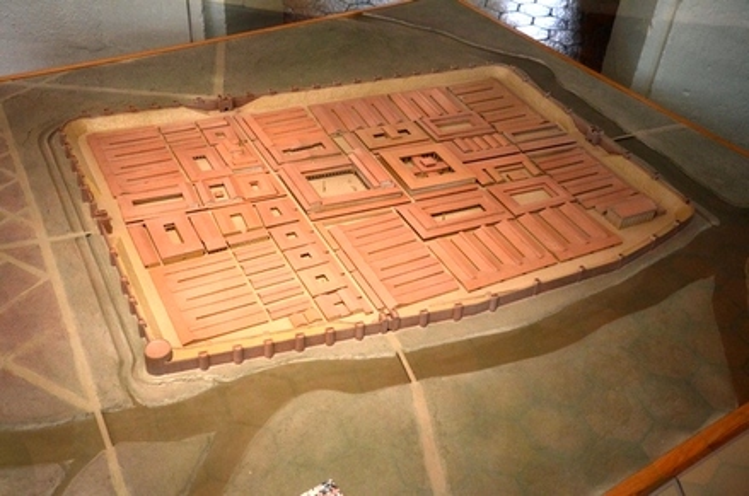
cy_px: 248
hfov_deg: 57.3
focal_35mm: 33
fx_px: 685
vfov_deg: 39.8
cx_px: 374
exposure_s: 1/30
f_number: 3.5
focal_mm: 22
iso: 1250
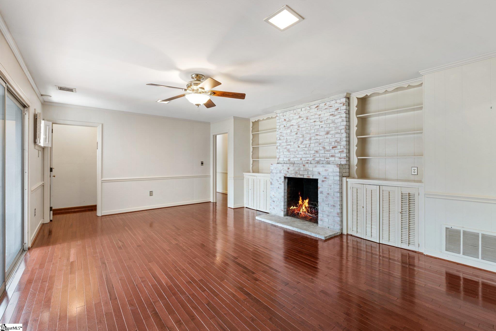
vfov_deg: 73.7
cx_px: 248
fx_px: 220
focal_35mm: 16
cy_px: 166
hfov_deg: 96.7
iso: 250
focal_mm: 16
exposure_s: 1/1.25
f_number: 9
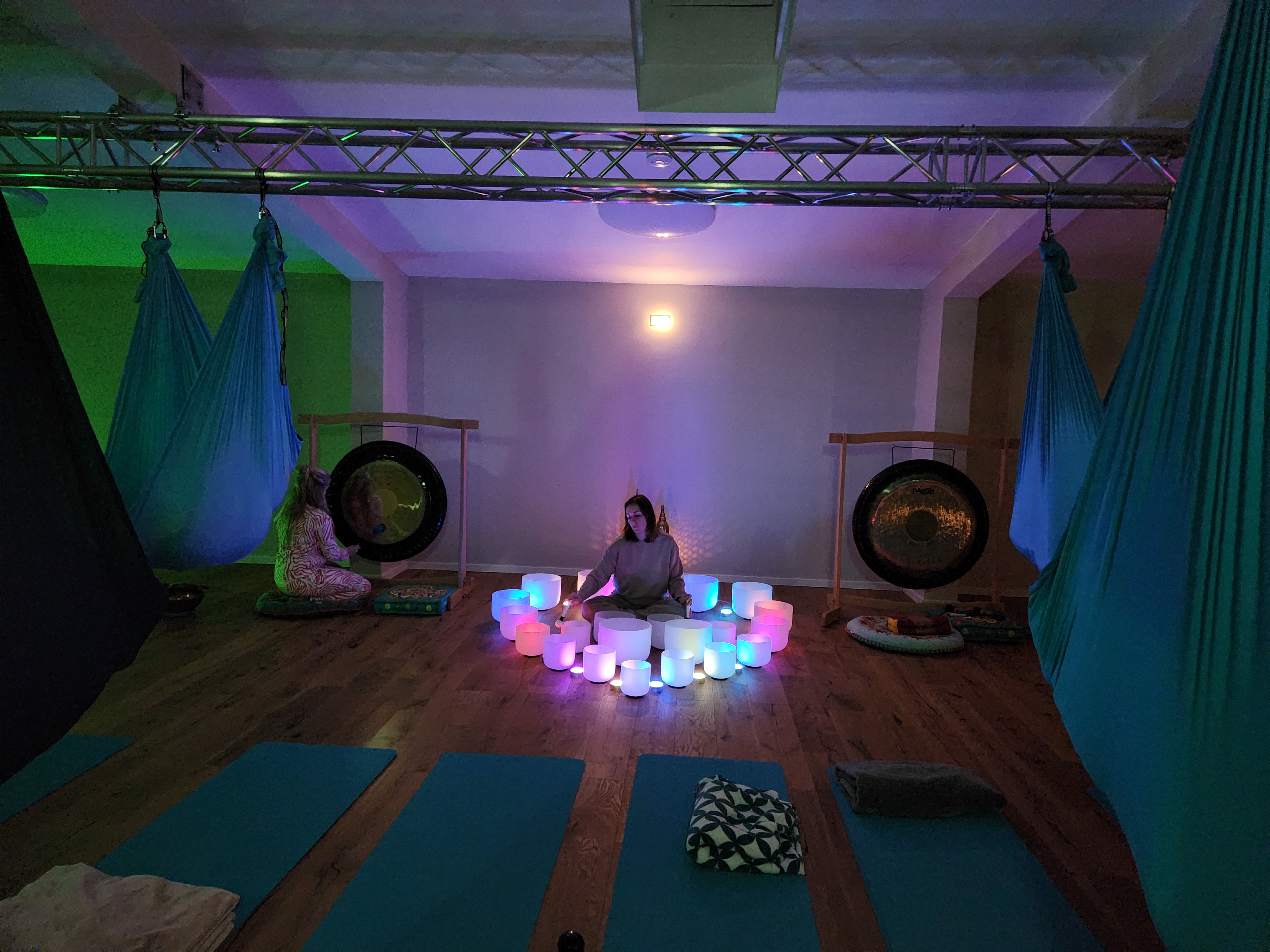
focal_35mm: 23
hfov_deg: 73.9
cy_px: 476
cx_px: 635
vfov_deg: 58.9
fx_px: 844
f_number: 1.8
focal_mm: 5.4
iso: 1600
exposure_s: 1/25
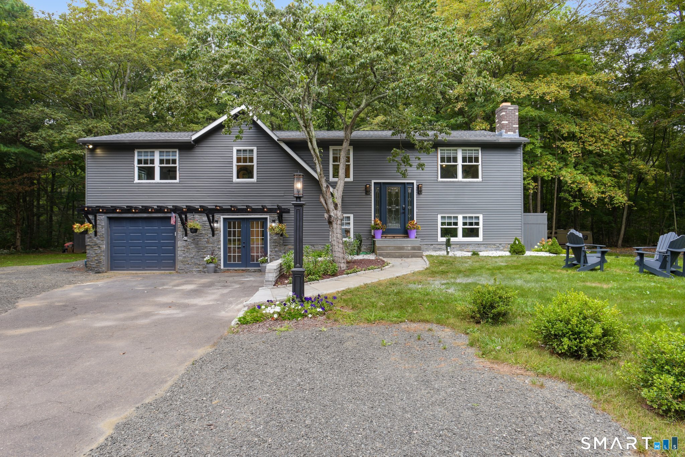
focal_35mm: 20
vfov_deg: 62.0
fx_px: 381
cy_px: 228
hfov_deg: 84.0
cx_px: 342
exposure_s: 1/60
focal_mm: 20
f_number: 11
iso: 400
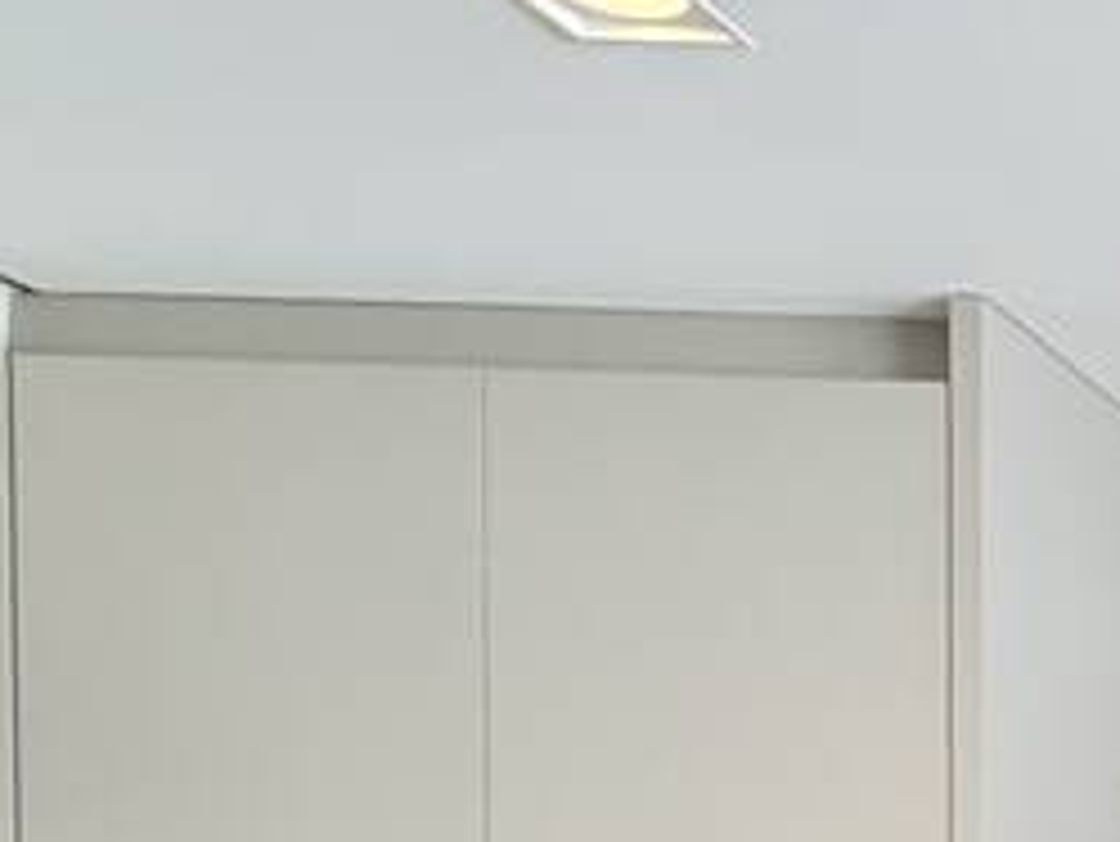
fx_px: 2622
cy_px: 1378
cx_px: 2406
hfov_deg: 16.4
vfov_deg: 16.2
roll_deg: -0.6
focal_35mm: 81
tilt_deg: -1.2
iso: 320
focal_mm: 2.22
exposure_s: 1/60
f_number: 2.2
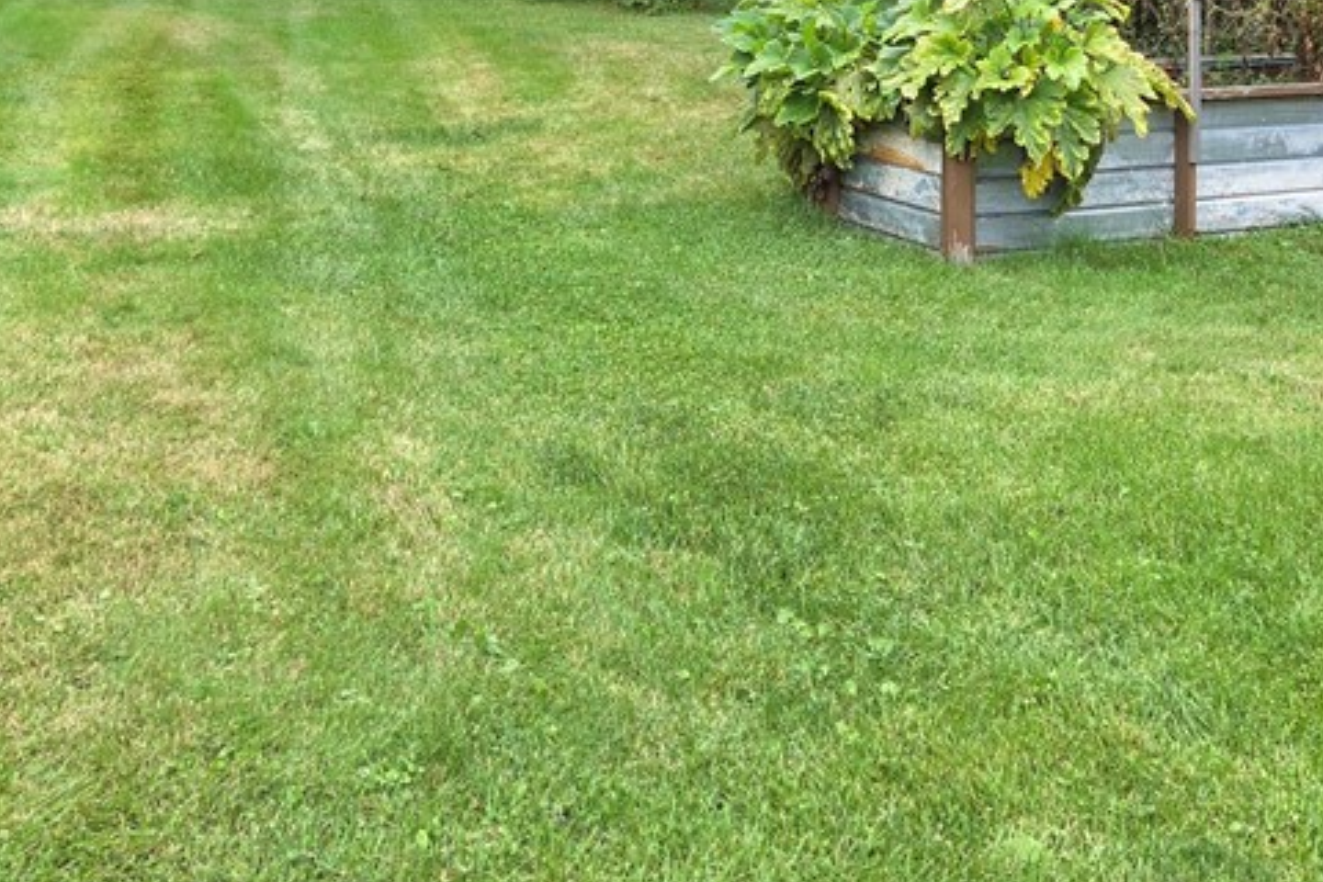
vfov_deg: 25.2
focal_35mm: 51
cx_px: 678
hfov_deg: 38.9
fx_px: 1874
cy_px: 8
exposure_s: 1/180
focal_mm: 5.4
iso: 64
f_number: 1.8
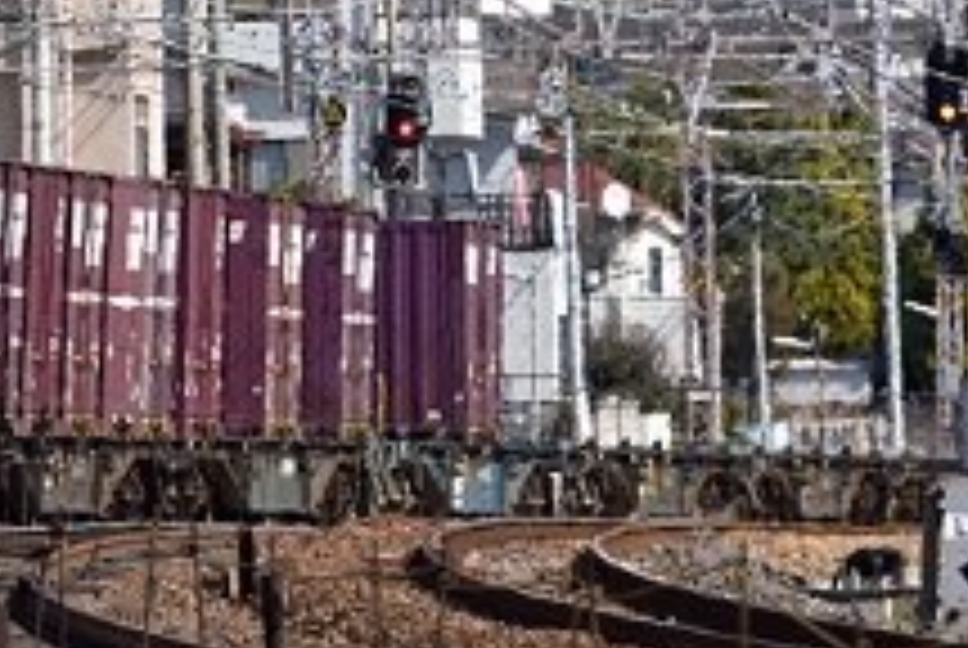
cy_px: 86
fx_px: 23640
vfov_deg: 1.6
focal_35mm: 878
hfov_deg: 2.3
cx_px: -95
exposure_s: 1/1000
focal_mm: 300
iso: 500
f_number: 11
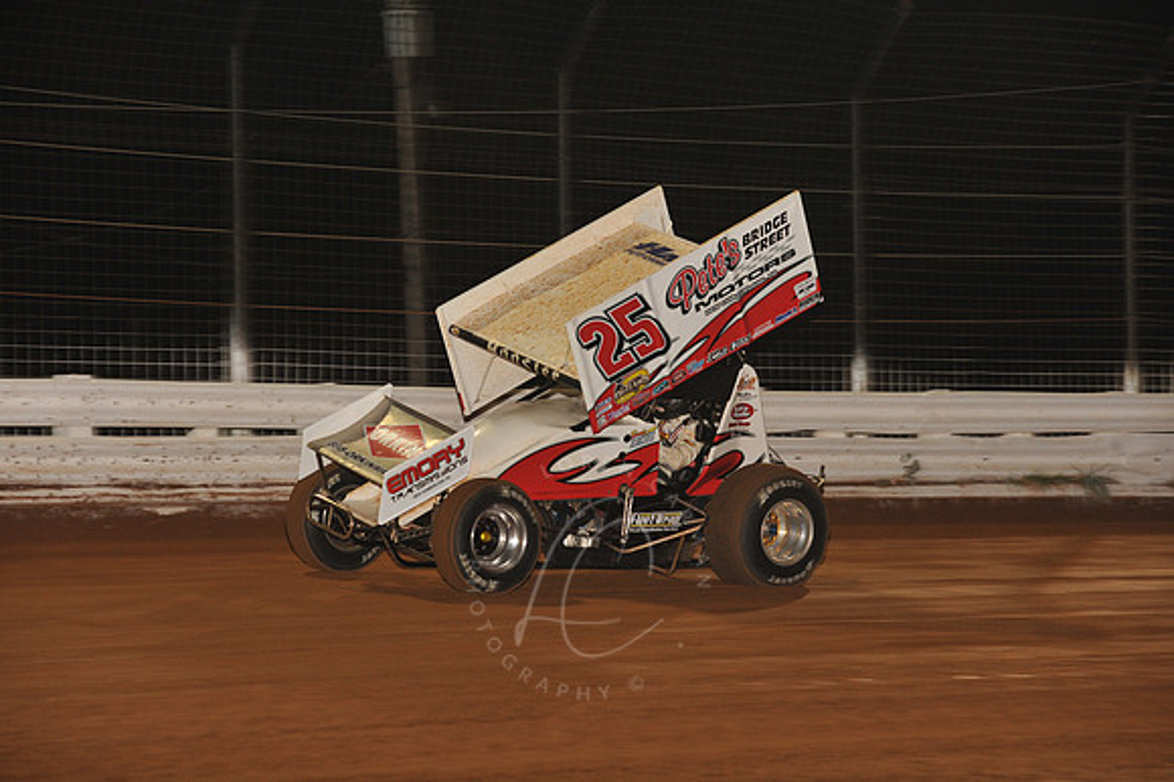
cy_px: 391
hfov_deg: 16.4
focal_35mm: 125
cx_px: 587
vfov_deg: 11.0
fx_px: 4074
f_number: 6.3
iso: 1250
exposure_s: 1/320
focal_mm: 125
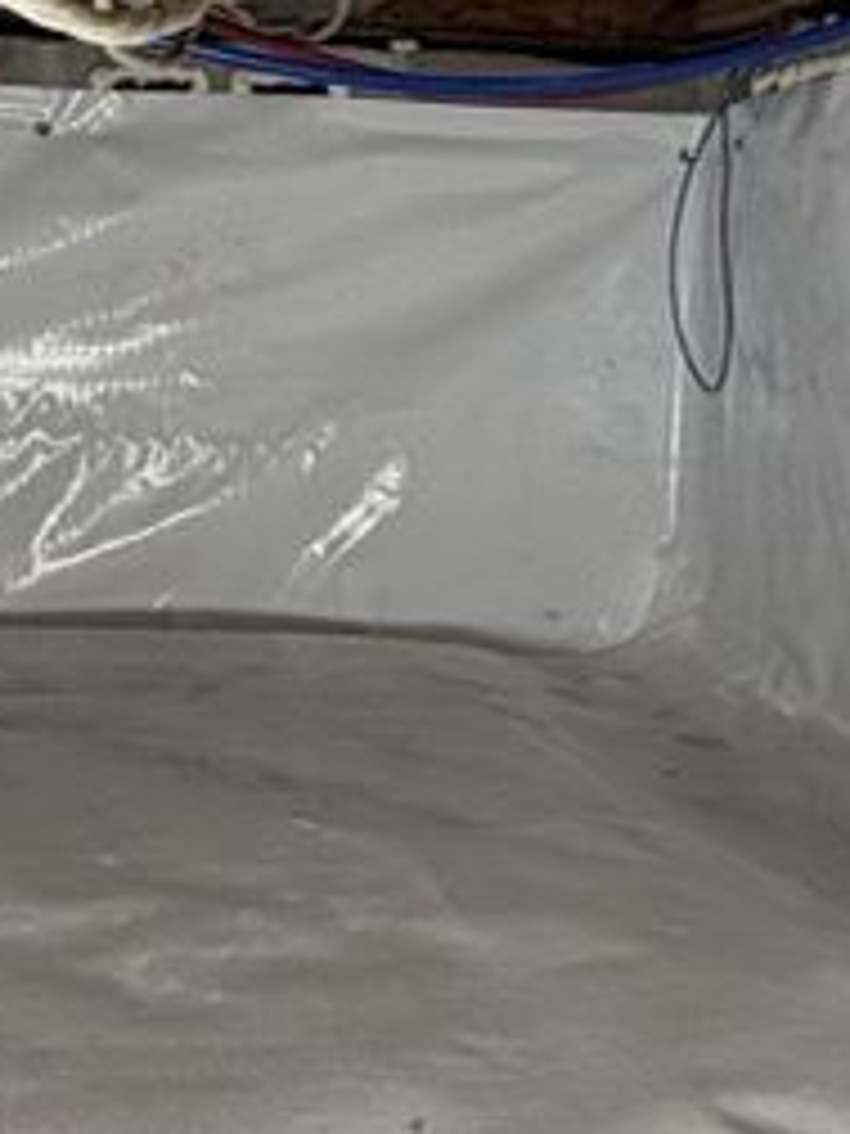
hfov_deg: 20.7
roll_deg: -2.3
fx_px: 2325
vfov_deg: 26.4
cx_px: 364
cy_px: 104
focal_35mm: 71
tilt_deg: +5.0
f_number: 2.2
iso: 80
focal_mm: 2.22
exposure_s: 1/121
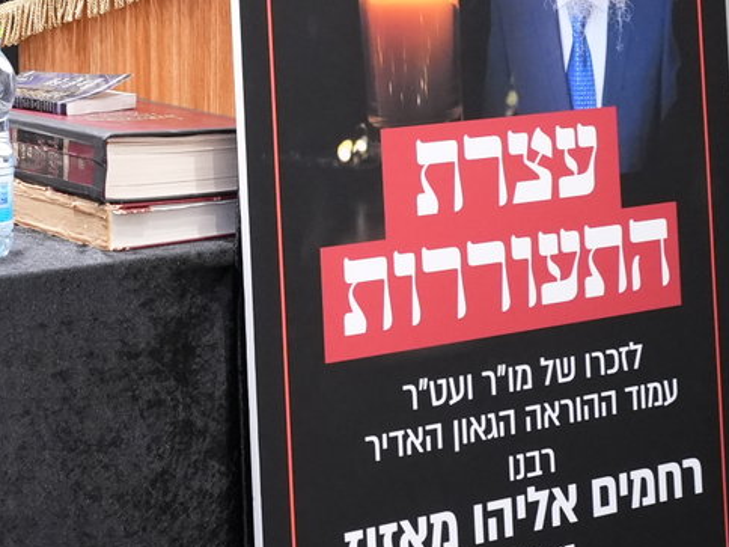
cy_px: -139
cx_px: -310
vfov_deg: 15.9
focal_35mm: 89
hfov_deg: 19.6
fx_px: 1874
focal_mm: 32
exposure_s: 1/200
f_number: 6.3
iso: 8000
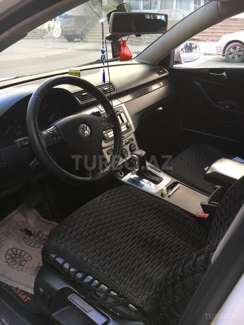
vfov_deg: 61.7
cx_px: 122
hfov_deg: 48.2
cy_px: 162
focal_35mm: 29
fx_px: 273
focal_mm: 4.15
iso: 32
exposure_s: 1/100
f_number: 2.2
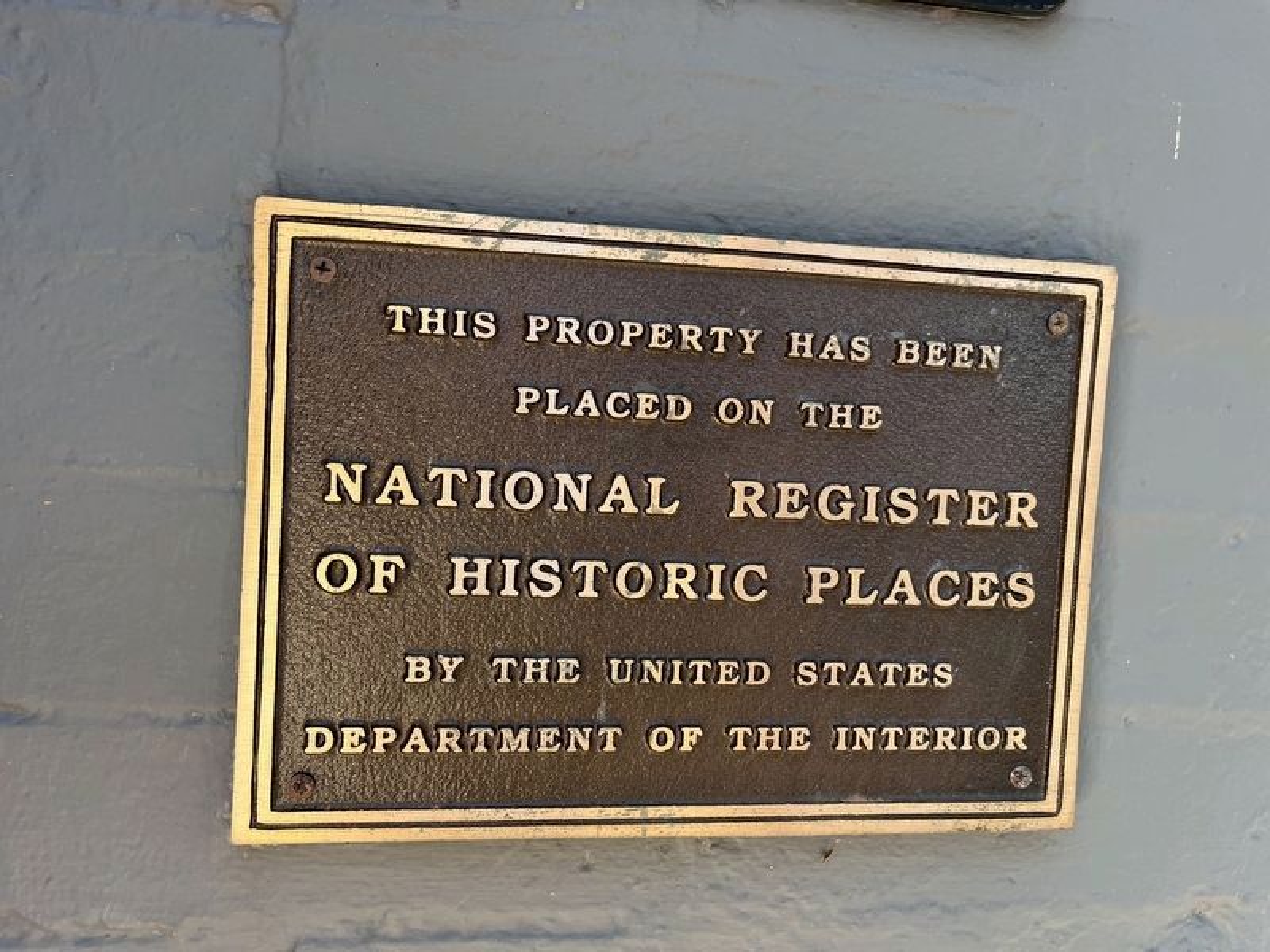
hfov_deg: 67.3
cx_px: 635
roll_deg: -2.0
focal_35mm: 26
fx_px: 954
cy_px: 476
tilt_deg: -2.6
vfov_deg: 53.1
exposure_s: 1/171
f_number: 1.6
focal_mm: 5.1
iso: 64
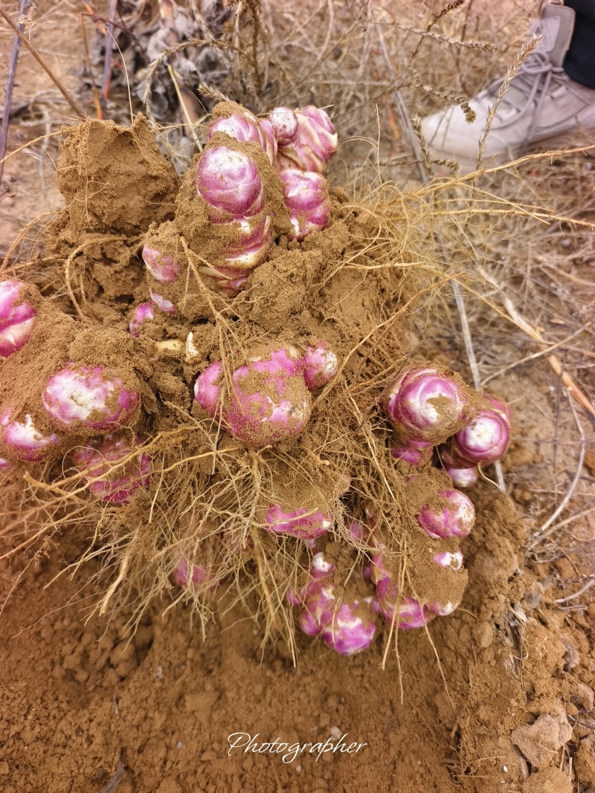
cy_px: 396
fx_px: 527
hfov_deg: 58.9
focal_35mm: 23
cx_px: 298
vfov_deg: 73.9
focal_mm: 5.5
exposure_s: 1/351
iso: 72
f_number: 1.75
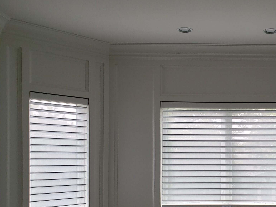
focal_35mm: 43
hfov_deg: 41.7
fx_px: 343
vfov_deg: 32.8
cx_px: 226
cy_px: 161
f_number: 2.4
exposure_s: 1/70
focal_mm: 4.3
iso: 50
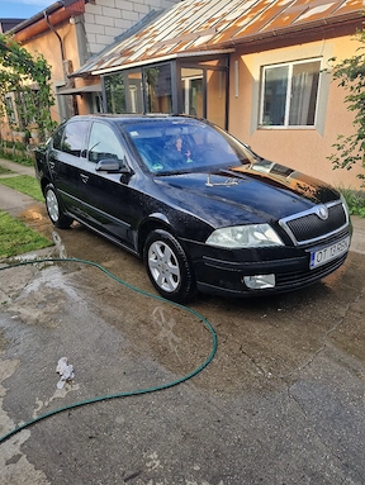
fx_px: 337
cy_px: 241
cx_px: 182
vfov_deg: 71.5
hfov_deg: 56.9
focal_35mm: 24
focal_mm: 5.4
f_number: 1.8
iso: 50
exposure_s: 1/244
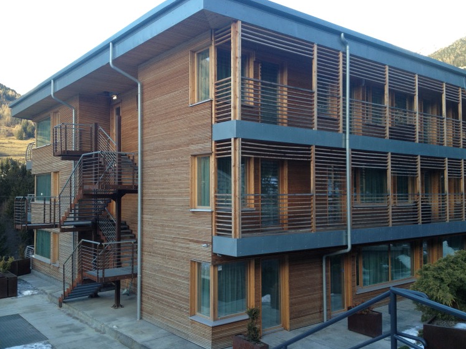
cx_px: 234
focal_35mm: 36
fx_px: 484
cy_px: 176
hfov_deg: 51.4
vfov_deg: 39.6
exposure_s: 1/120
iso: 50
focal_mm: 4.28
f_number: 2.4
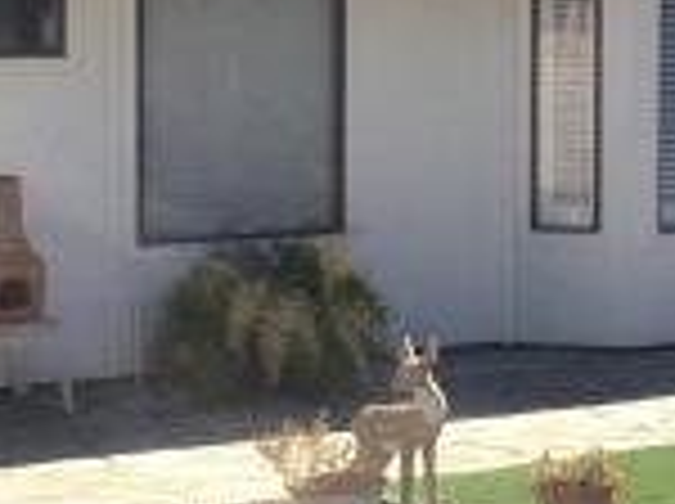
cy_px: 162
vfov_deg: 11.9
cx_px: 423
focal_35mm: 124
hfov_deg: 15.9
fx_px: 2414
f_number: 2.2
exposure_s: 1/2198
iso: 32
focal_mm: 4.15
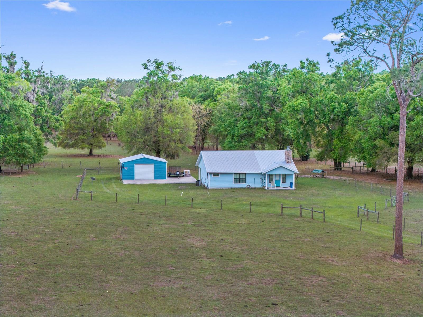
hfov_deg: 27.8
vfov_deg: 21.0
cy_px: 158
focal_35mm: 70
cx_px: 212
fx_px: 855
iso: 200
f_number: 2.8
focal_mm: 19.35
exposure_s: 1/1250
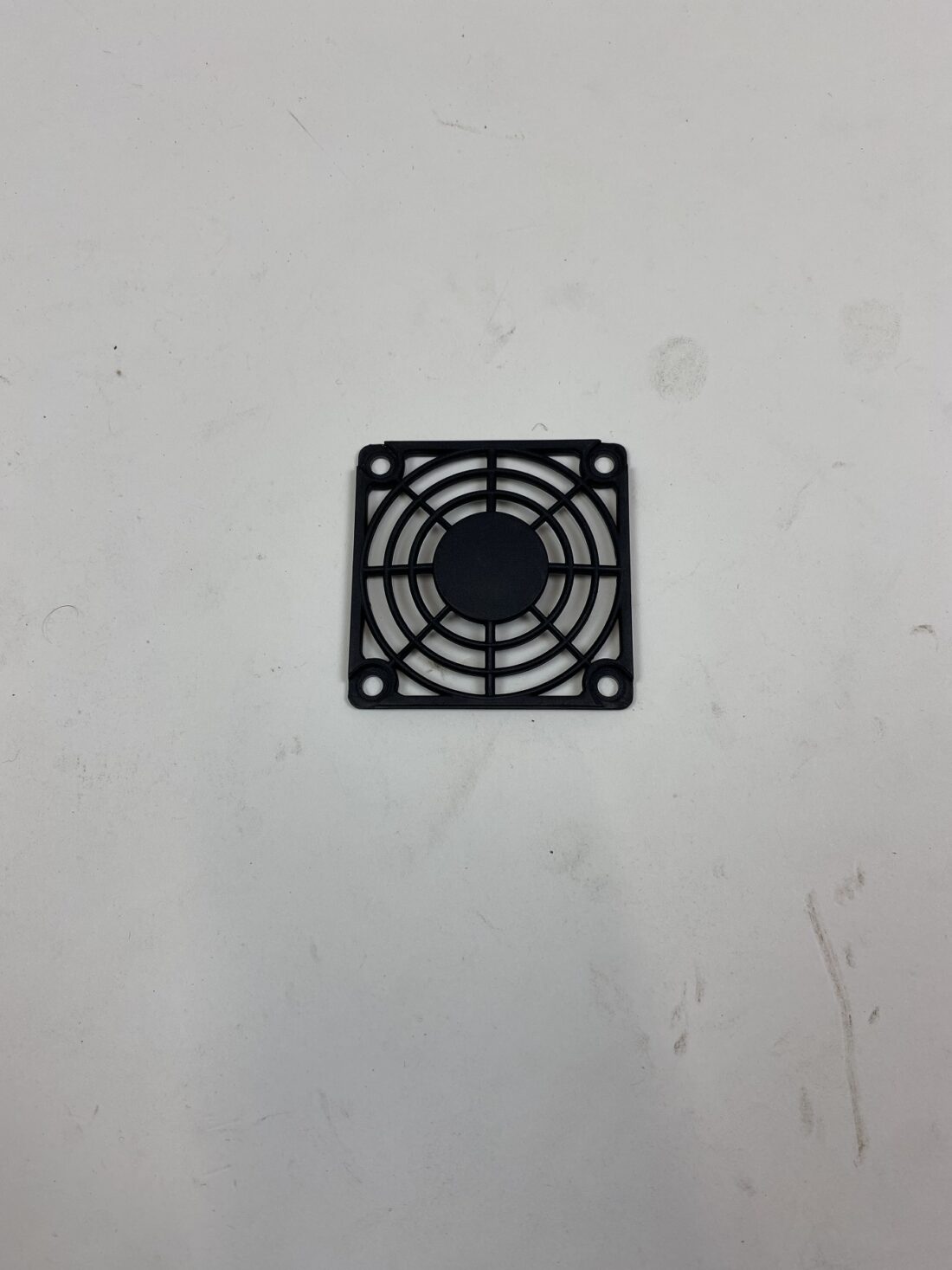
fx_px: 954
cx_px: 476
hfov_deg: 53.1
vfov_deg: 67.3
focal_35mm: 26
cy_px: 635
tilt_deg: -77.1
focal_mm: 4.25
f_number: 1.8
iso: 32
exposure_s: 1/119
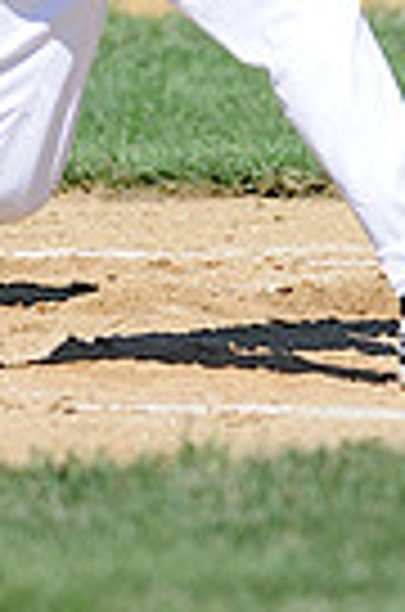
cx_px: 254
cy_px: -392
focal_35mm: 1490
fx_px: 25271
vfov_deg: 1.4
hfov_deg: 0.9
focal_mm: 300
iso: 200
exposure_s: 1/2000
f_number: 4
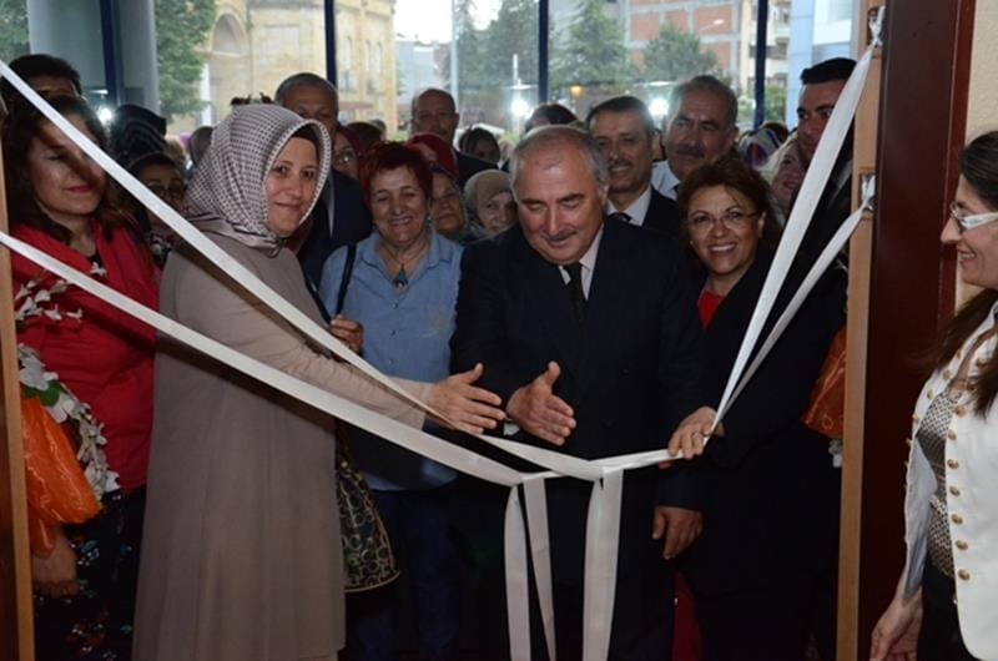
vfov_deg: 28.0
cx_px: 499
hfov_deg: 41.2
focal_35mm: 48
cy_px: 330
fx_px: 1328
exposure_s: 1/250
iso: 2500
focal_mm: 32
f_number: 4.2
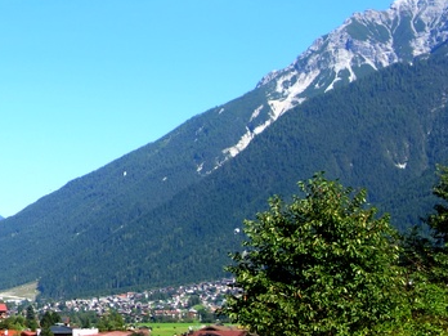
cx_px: -61
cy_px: 91
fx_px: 1152
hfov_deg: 20.8
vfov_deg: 16.5
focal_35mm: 89
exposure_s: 1/2000
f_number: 1.8
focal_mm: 10.4
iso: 125
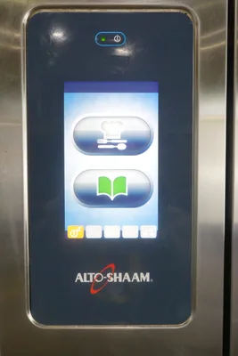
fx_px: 386
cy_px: 178
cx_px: 119
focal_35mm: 39
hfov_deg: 34.2
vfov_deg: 49.5
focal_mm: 14.4
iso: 2000
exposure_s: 1/40
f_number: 8
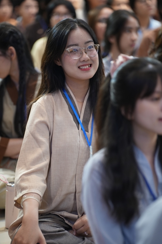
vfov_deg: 13.2
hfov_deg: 8.8
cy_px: 123
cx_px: 83
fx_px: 1054
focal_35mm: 156
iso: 1250
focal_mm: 150
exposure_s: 1/60
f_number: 2.8
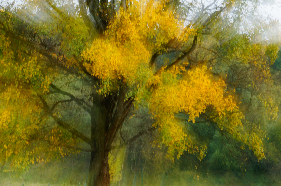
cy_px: 93
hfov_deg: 14.0
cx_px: 140
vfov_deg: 9.3
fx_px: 1146
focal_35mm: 147
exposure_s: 1/3
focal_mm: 98
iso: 100
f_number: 18
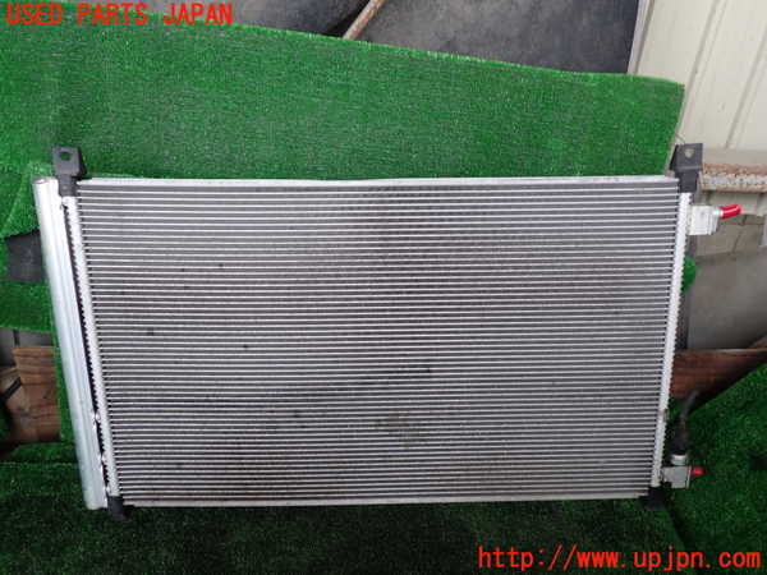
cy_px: 288
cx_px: 384
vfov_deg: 46.8
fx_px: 665
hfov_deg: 60.0
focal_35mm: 30
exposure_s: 1/60
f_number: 2.3
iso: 160
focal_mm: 5.4
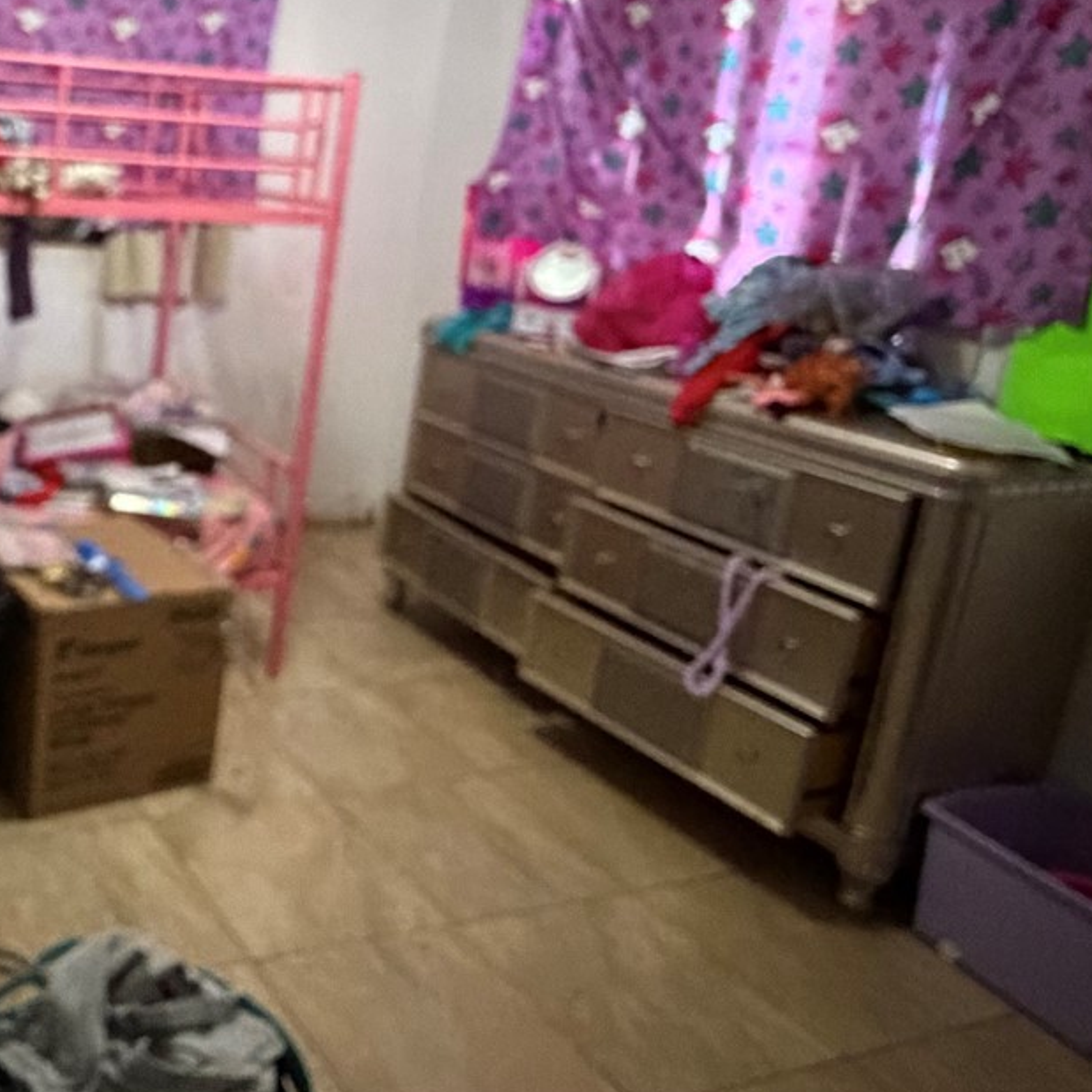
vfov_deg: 50.5
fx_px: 1142
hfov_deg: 44.1
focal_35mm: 32
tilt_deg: -13.2
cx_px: 16
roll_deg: -3.9
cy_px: 397
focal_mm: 2.22
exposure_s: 1/40
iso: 1000
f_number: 2.2
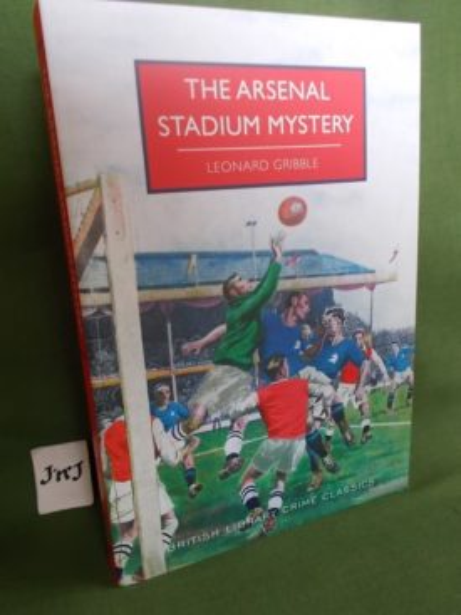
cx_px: 230
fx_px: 462
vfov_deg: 67.3
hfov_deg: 53.0
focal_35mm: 26
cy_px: 308
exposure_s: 1/20
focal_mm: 4.6
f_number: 3.2
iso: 200
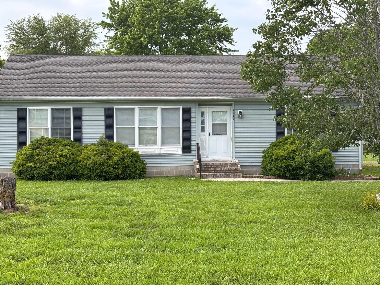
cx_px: 191
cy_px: 151
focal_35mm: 57
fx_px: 626
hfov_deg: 33.8
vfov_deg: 25.7
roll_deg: -0.2
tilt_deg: -0.5
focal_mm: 5.96
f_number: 1.6
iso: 32
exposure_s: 1/533
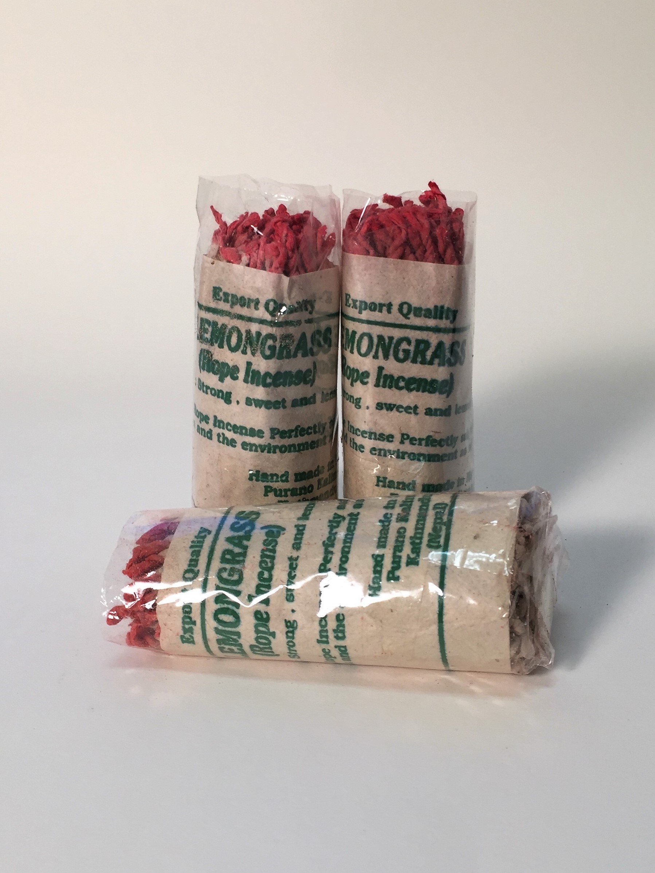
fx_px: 732
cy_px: 436
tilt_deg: -19.7
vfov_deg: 61.7
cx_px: 328
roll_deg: +2.4
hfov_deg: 48.2
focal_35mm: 29
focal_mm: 4.15
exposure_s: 1/100
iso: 40
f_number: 2.2
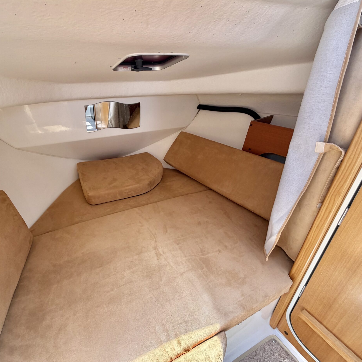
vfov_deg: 84.0
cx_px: 144
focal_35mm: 17
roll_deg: +1.7
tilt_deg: -28.3
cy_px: 177
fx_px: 201
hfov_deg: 82.9
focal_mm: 2.22
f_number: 2.2
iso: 64
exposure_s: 1/195
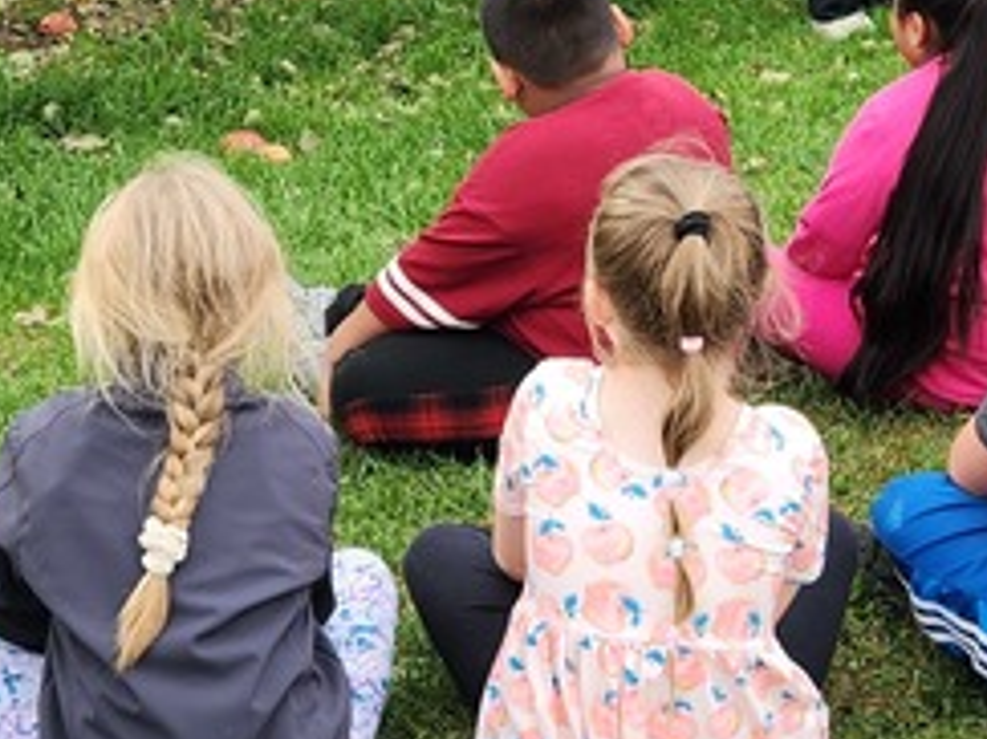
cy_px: 203
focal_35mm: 97
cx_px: 406
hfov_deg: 20.2
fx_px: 2764
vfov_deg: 15.2
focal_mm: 5.4
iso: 20
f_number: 1.8
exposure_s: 1/215
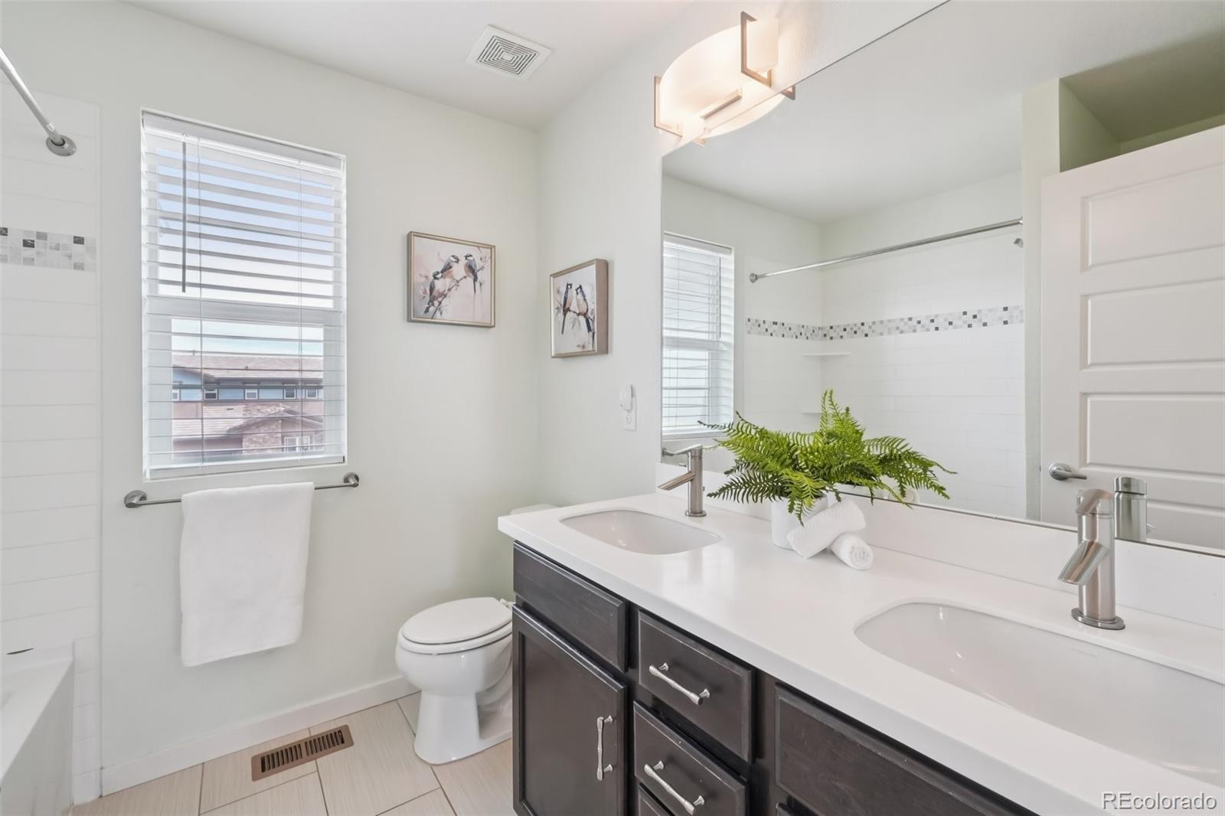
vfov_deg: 77.3
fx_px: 510
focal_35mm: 15
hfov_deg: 100.4
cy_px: 408
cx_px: 612
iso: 800
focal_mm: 10
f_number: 8
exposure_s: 1/25
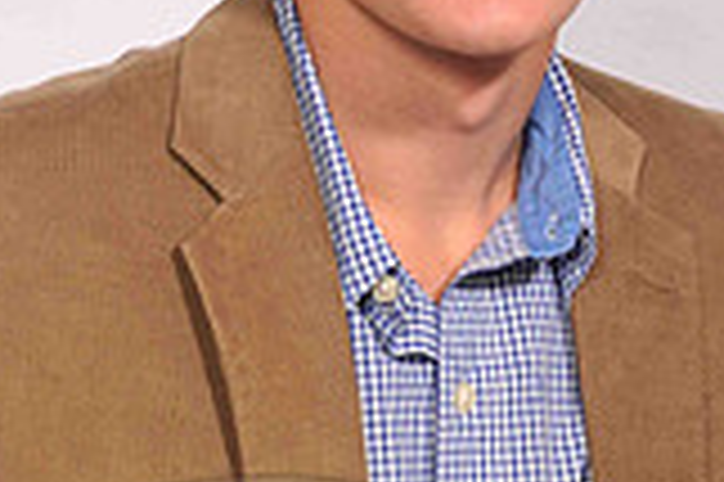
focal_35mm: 260
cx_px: 461
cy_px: 333
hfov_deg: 7.9
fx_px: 5223
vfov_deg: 5.3
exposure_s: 1/160
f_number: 5
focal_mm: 62
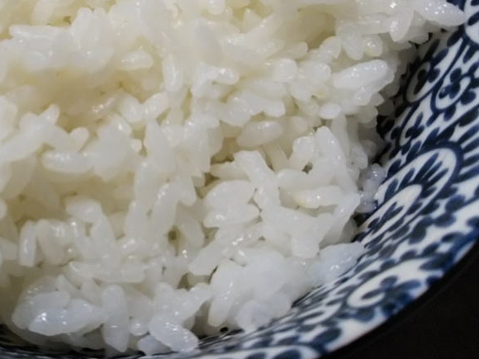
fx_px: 733
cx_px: 115
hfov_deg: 35.3
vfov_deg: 26.9
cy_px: 66
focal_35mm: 53
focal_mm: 4
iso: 64
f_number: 2.2
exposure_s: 1/30
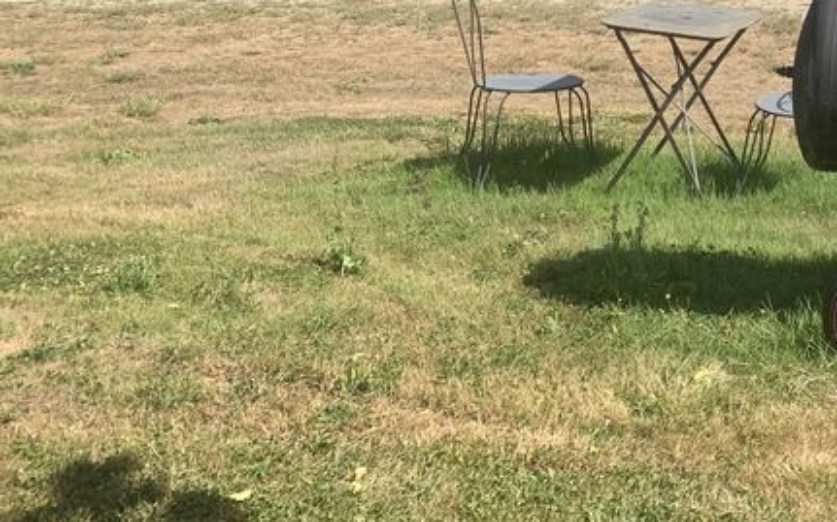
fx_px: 1459
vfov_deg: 19.2
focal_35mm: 64
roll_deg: -0.8
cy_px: -99
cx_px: 938
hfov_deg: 28.8
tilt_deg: +0.5
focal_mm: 4.25
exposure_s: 1/1205
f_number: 1.8
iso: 25
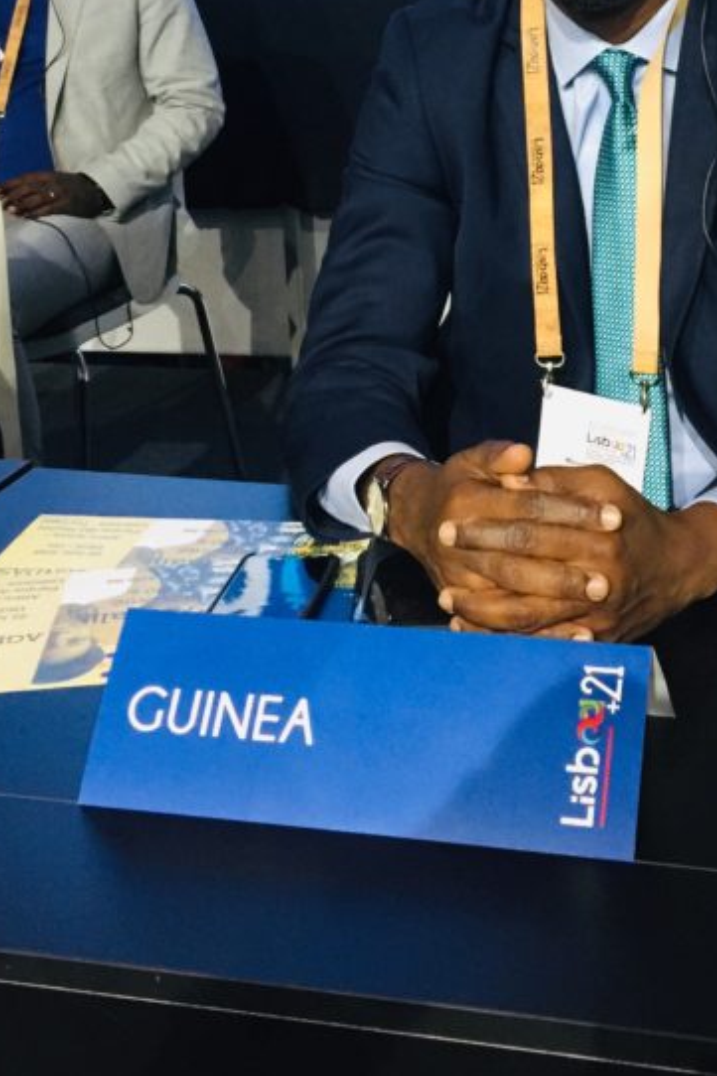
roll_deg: +2.6
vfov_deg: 33.2
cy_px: 103
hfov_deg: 23.6
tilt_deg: -7.8
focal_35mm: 57
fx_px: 1704
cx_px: 514
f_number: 2.2
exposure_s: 1/4
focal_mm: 4.15
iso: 125
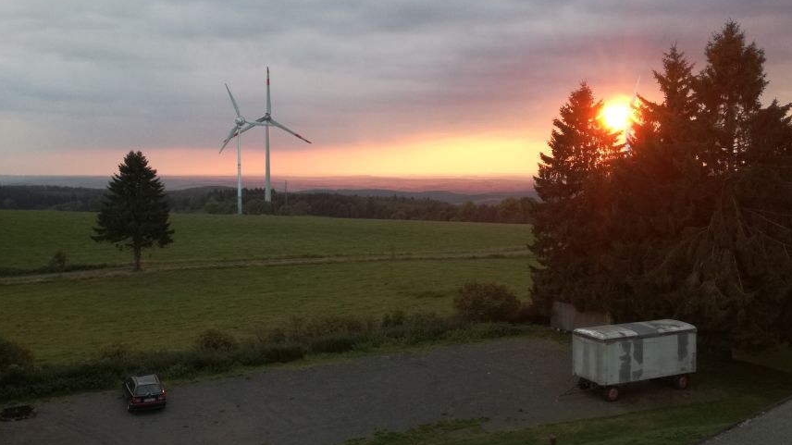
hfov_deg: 59.5
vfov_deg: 35.5
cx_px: 396
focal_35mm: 33
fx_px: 693
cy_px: 189
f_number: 2
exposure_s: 1/100
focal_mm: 3.79
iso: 50
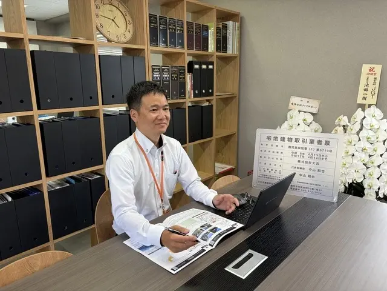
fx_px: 291
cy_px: 146
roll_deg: +0.5
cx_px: 194
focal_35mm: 26
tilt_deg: -11.9
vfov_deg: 53.1
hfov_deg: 67.3
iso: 100
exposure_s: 1/120
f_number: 1.6
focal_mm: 5.96
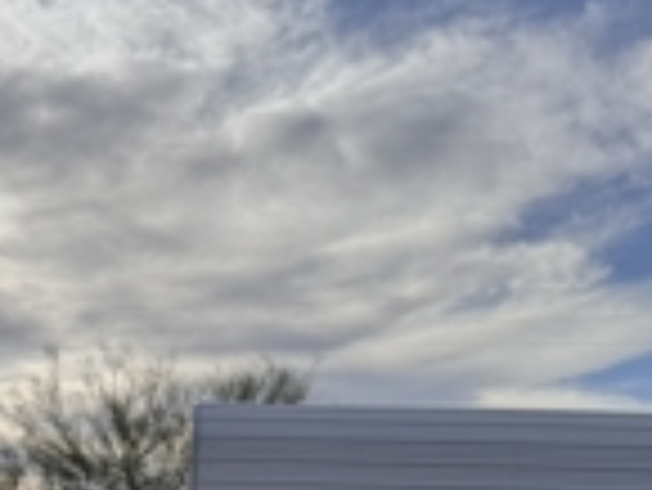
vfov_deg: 20.6
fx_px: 1244
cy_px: 616
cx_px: 58
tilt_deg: -2.3
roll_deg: -3.0
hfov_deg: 28.2
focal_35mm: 66
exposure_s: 1/9009
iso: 80
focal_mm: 6.76
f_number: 1.78
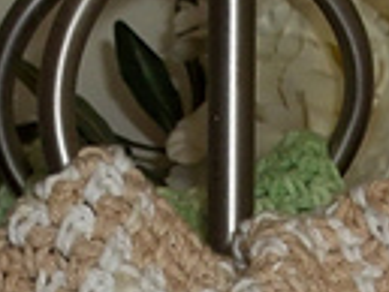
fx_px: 1845
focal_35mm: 164
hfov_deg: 12.0
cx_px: 277
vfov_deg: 8.6
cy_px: 560
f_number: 3.3
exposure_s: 1/30
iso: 160
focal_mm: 5.9
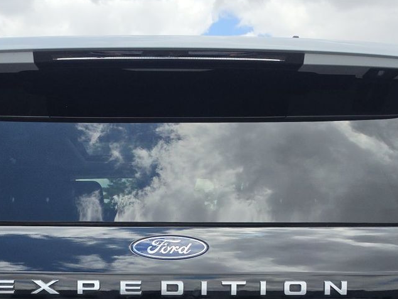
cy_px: 340
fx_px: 667
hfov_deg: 33.1
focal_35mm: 58
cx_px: 164
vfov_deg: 23.5
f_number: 1.4
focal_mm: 6.5
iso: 64
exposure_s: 1/5015
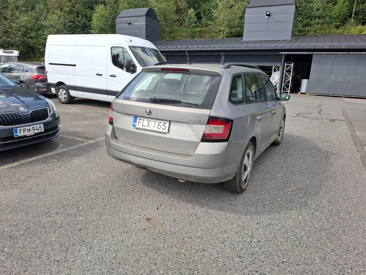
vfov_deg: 58.9
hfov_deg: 73.9
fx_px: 243
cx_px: 183
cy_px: 138
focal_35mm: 23
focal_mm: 5.54
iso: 50
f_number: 1.8
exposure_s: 1/782
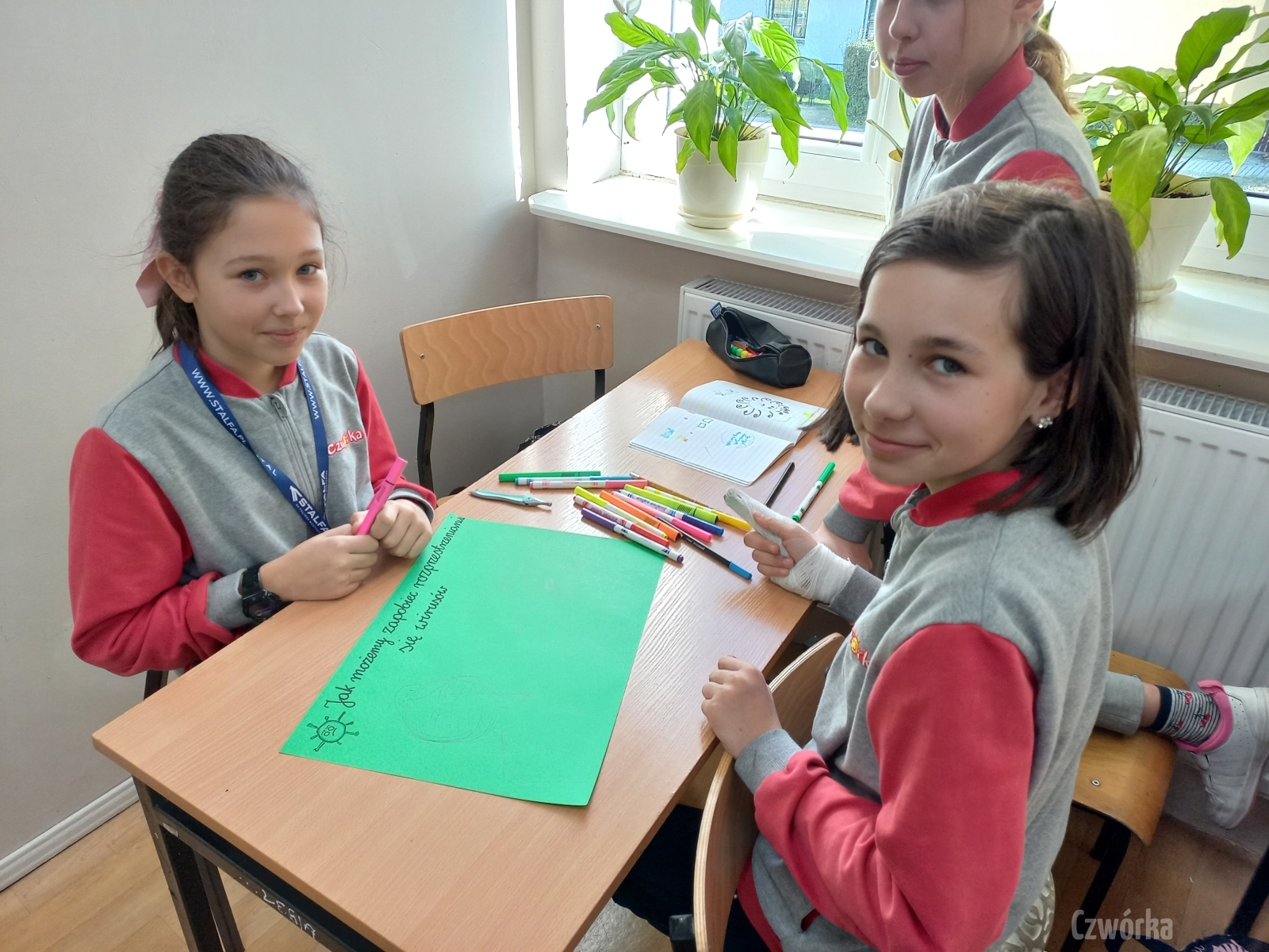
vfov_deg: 54.9
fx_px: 916
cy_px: 476
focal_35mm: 25
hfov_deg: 69.4
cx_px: 634
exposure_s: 1/50
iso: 125
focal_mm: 4.65
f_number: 1.8
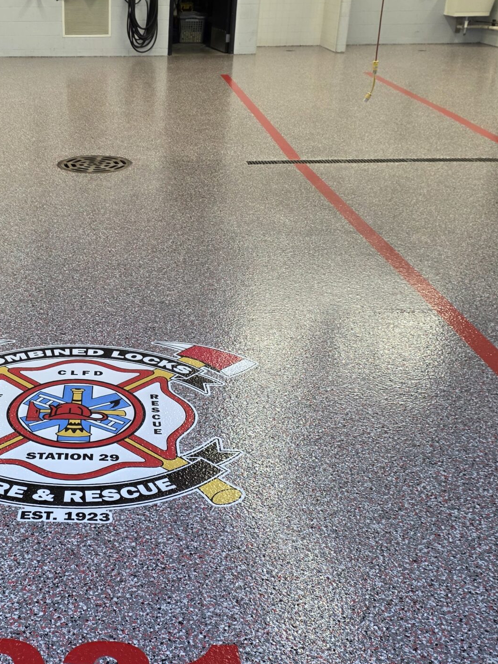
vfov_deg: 44.8
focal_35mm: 42
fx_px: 806
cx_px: 86
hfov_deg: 33.2
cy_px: 320
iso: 250
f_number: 1.7
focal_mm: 6.25
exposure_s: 1/120
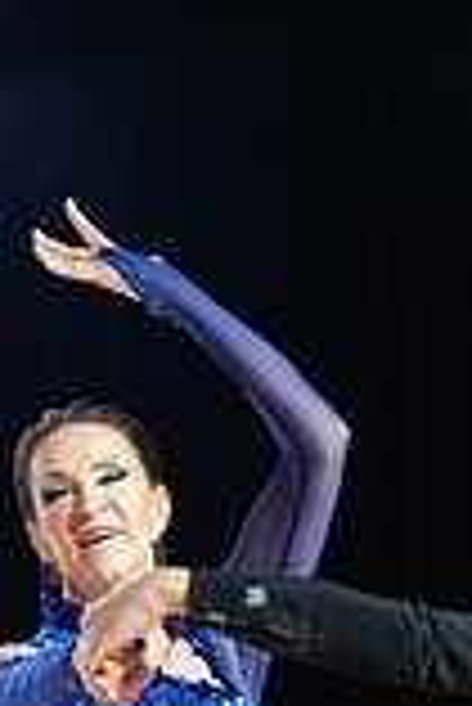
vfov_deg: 4.9
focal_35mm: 413
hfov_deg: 3.3
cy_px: 1286
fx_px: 8104
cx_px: 438
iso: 2500
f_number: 4
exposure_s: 1/250
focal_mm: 112
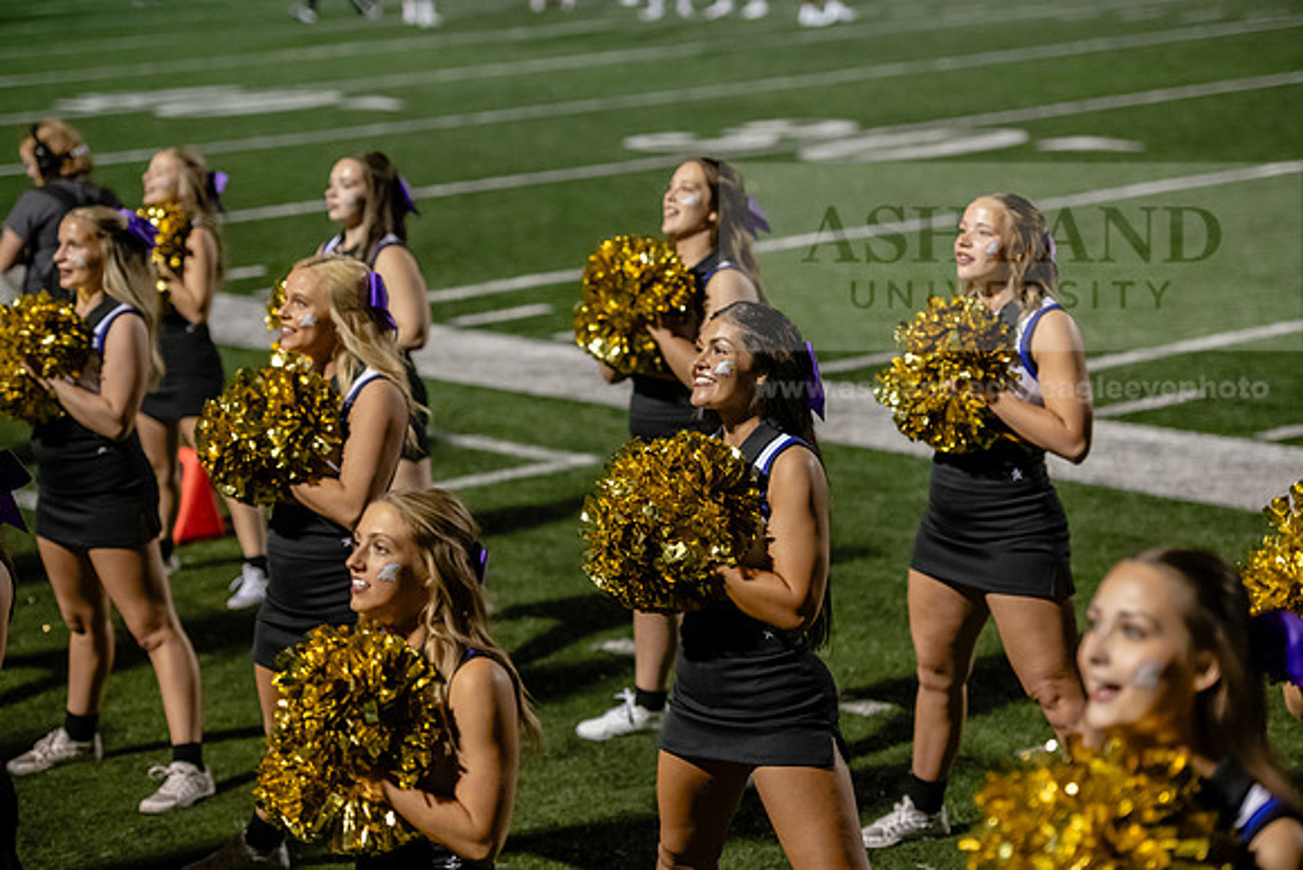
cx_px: 652
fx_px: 3620
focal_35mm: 100
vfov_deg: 13.7
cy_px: 435
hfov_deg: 20.4
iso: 4000
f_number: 3.2
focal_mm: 100
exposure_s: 1/500
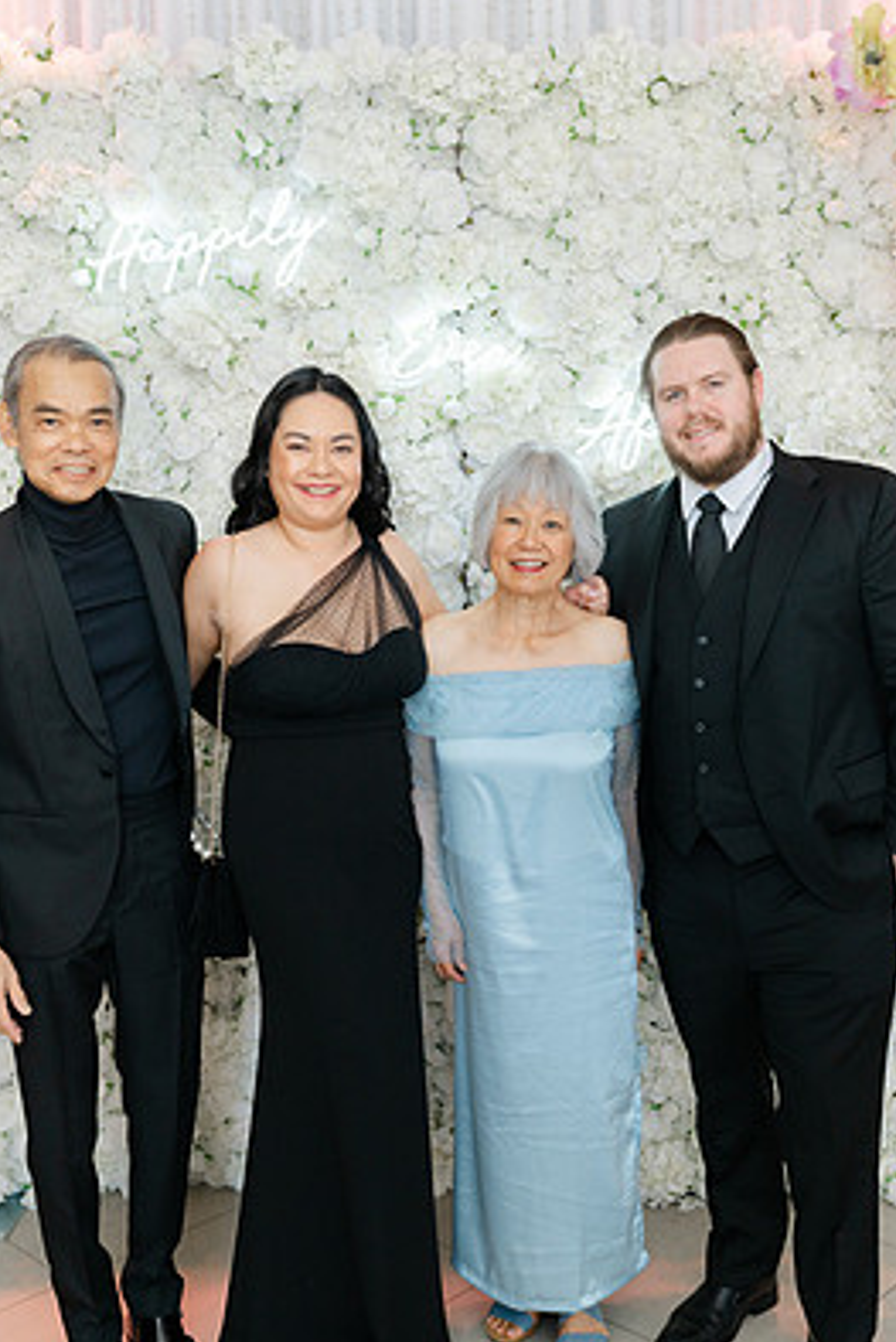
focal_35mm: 40
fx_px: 1492
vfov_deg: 48.4
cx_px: 443
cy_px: 722
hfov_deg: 33.4
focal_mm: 35
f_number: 4
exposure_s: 1/160
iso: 400
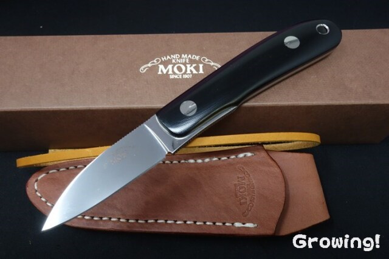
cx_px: 194
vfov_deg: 46.4
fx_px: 302
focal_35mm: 28
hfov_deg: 65.5
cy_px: 130
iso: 800
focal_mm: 10.4
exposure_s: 1/30
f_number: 10
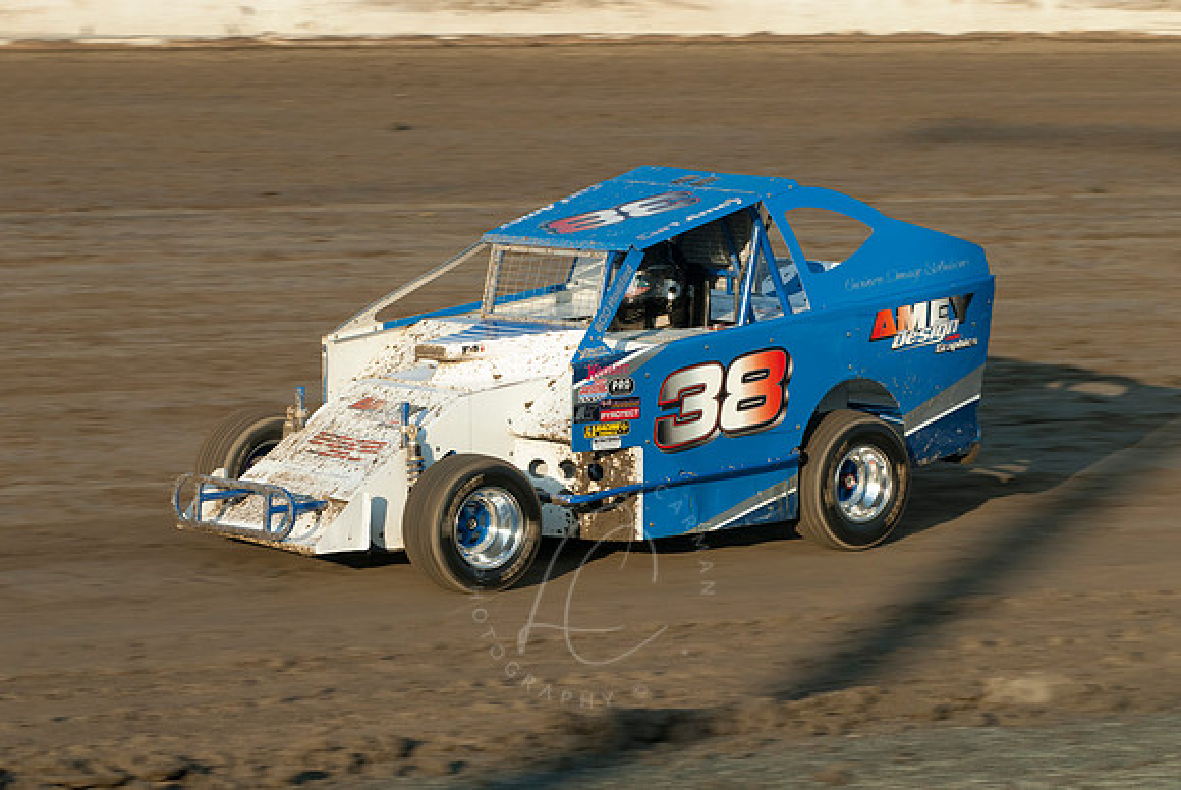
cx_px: 590
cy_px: 395
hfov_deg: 13.7
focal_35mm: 150
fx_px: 4926
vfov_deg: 9.2
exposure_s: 1/400
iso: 400
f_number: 8
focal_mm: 100
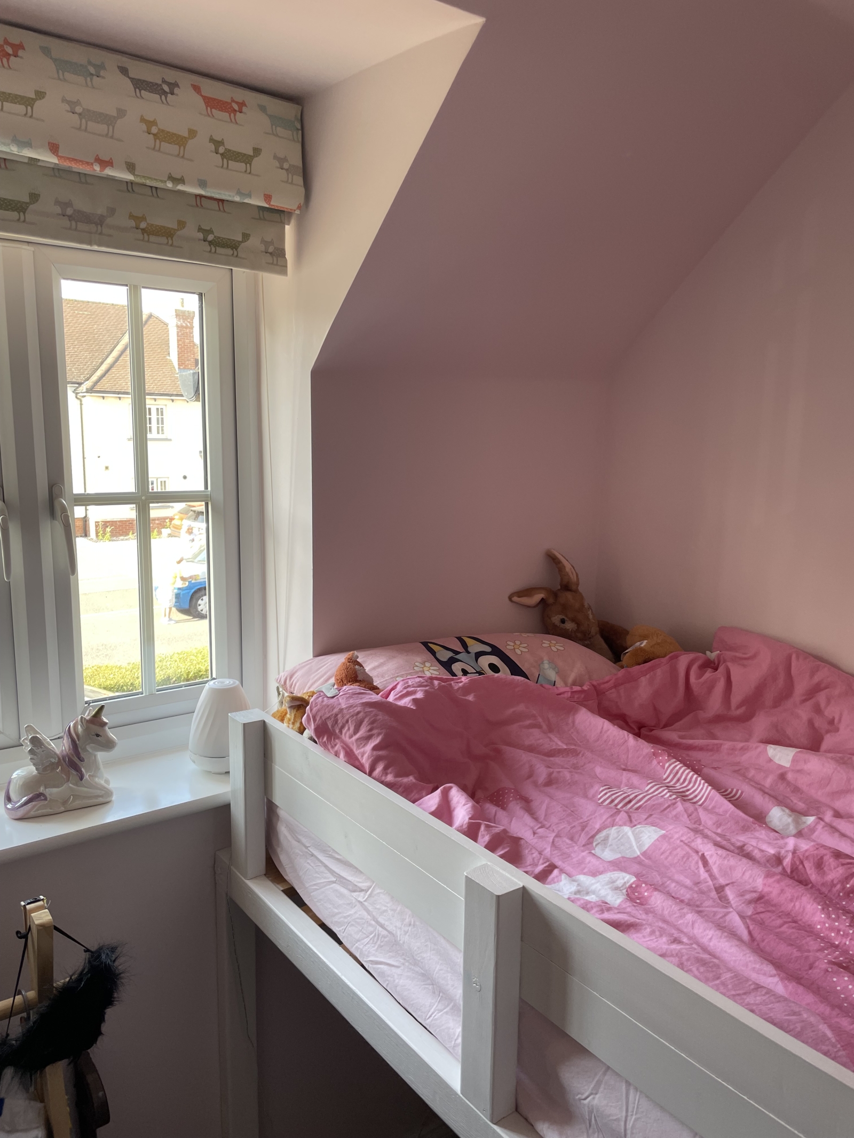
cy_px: 569
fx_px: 855
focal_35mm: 26
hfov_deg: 53.1
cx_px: 427
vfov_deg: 67.3
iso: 64
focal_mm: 4.2
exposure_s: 1/121
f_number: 1.6
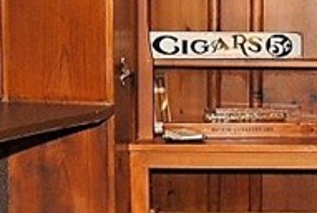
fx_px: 750
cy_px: 51
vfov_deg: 16.0
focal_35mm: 85
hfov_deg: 22.4
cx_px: 356
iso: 400
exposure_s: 1/60
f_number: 8
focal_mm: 10
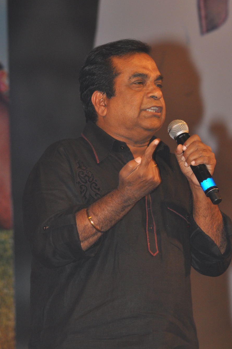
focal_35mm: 324
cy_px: 183
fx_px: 3141
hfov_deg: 4.2
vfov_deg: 6.4
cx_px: 134
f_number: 7.1
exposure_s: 1/100
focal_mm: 180
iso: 640
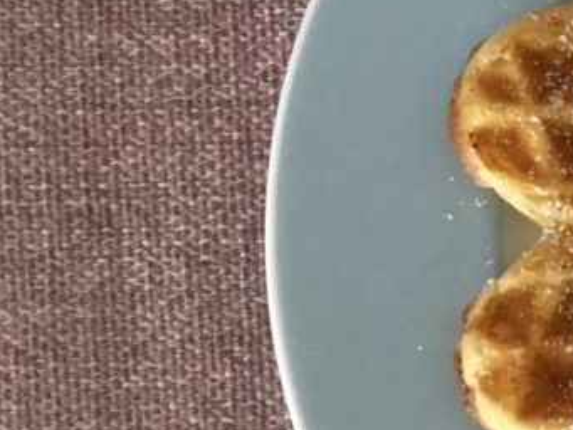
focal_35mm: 93
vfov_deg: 15.9
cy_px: 223
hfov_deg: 18.8
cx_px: 830
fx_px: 1540
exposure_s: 1/17
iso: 250
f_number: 2.4
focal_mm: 3.3
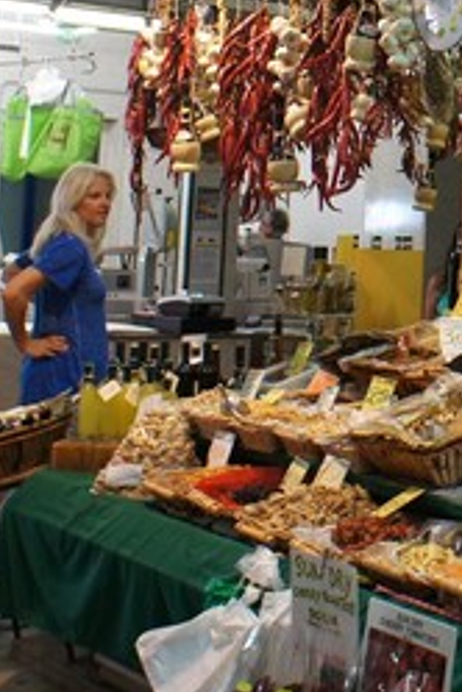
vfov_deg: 25.7
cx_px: 657
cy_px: 103
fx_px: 1482
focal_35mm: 77
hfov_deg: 16.4
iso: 1000
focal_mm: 16
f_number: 4
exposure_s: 1/160
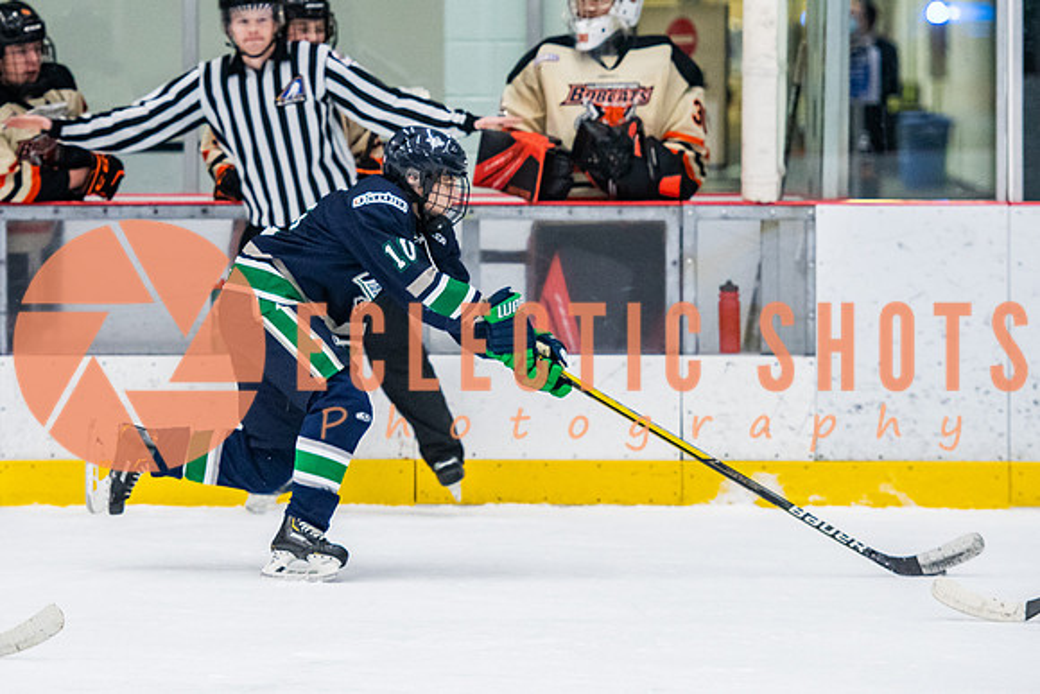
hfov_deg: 7.8
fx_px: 7589
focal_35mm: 263
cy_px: 264
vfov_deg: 5.2
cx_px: 393
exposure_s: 1/640
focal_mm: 140
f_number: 2.8
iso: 2500
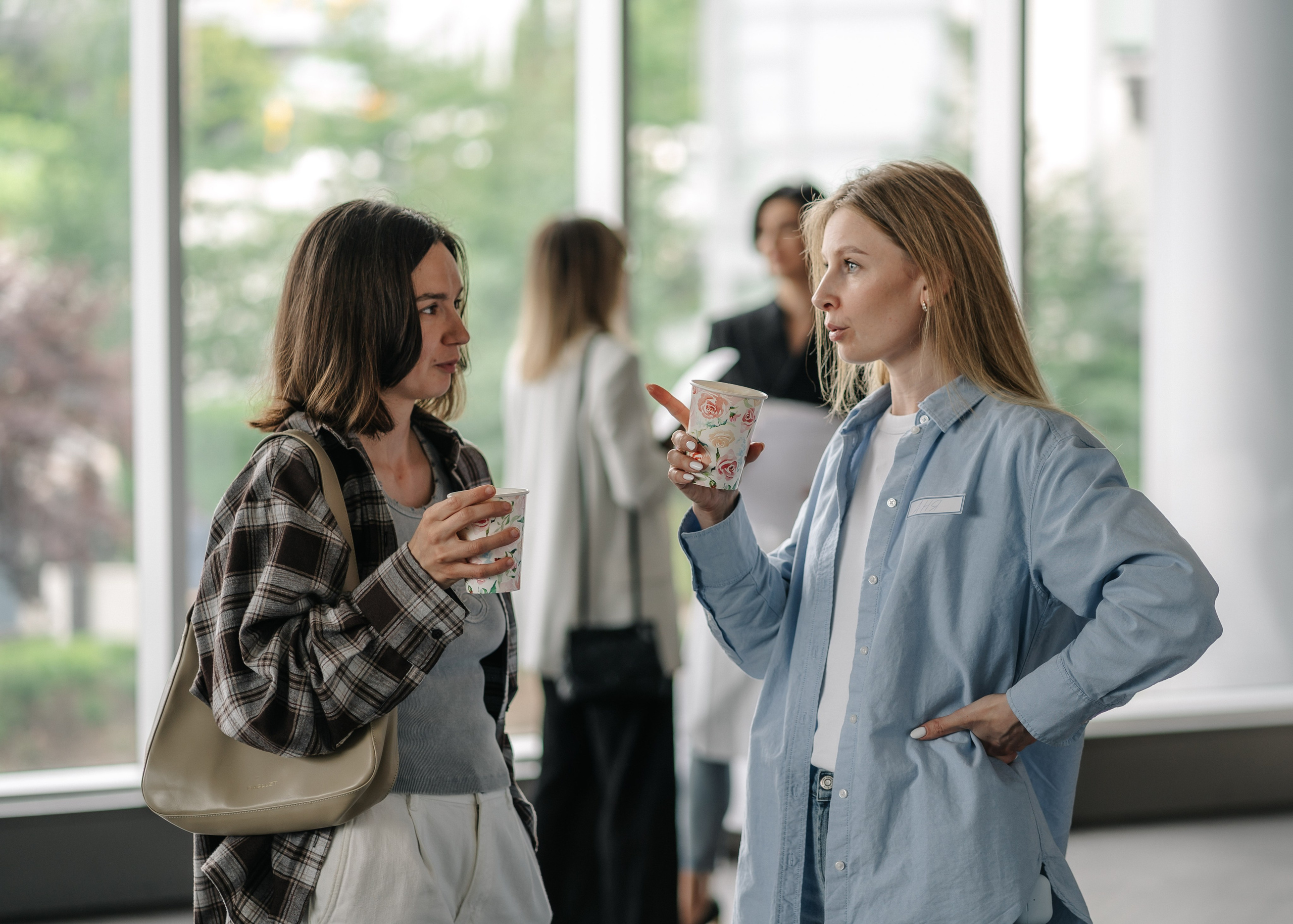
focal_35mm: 92
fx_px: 3377
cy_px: 463
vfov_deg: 15.6
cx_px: 694
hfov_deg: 21.7
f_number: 2.2
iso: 160
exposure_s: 1/250
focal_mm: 85
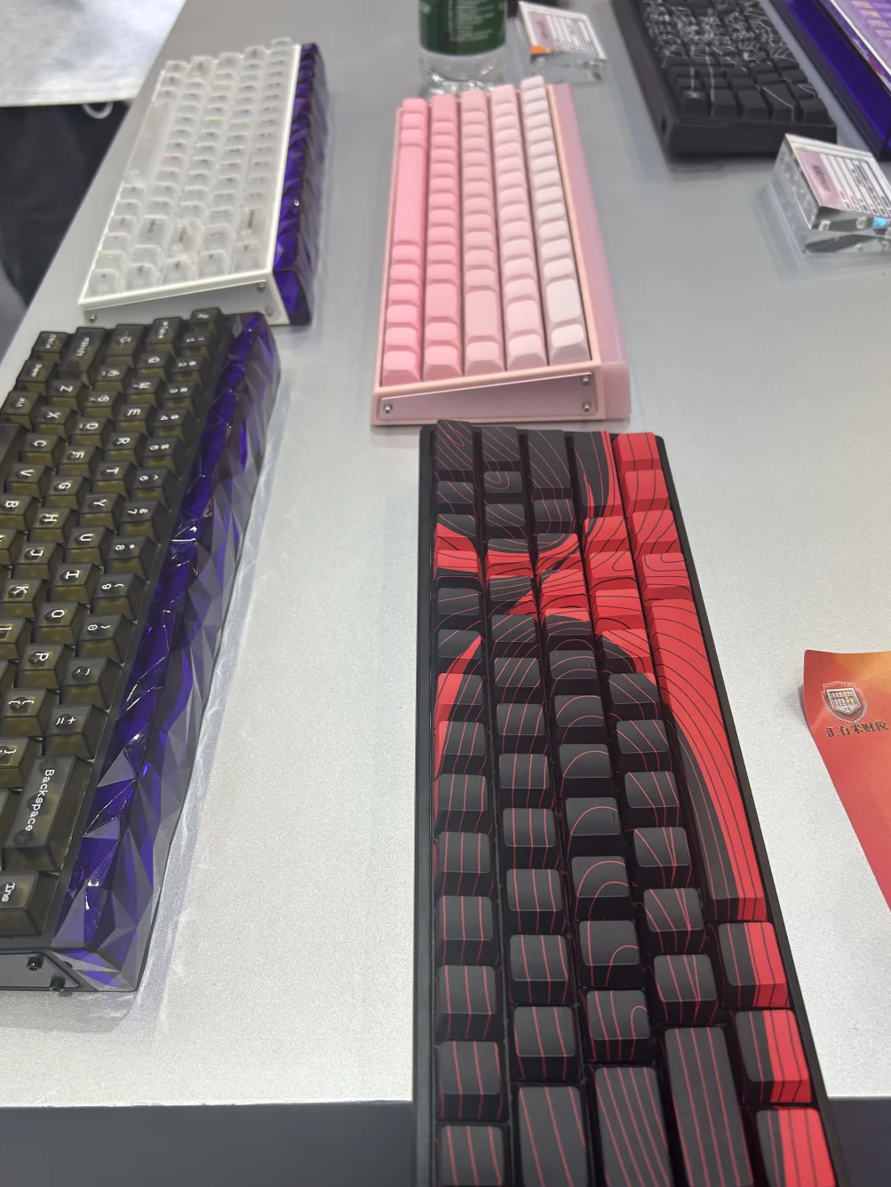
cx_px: 451
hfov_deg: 49.8
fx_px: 961
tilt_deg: -48.4
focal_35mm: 28
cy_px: 626
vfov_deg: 63.4
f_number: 1.5
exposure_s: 1/127
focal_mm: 5.7
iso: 32
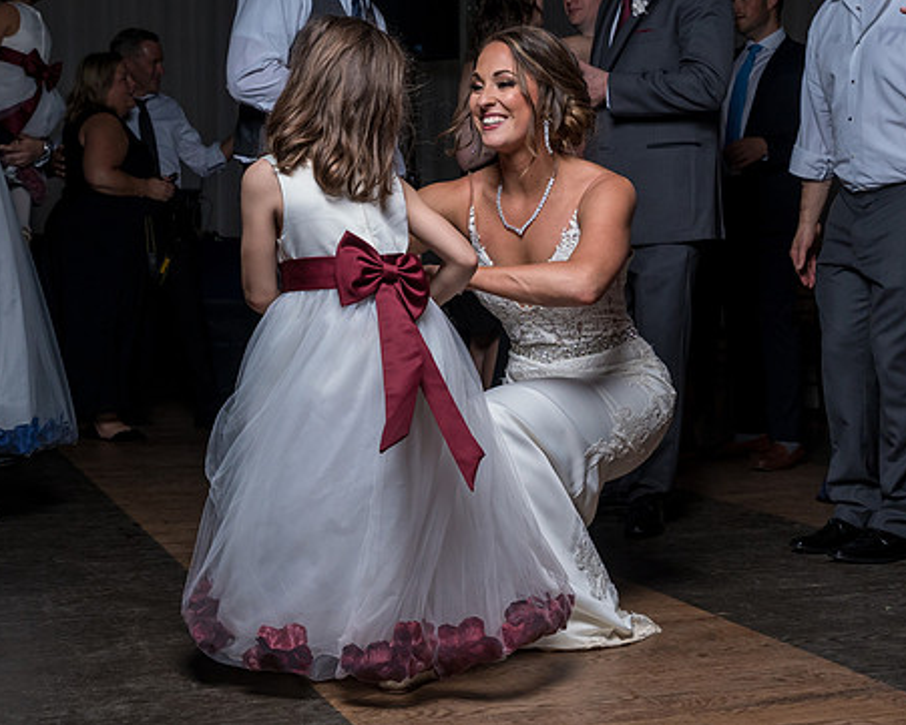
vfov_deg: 27.1
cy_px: 434
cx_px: 568
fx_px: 1502
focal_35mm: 56
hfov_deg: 33.4
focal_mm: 35
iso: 2000
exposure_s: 1/200
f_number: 5.6
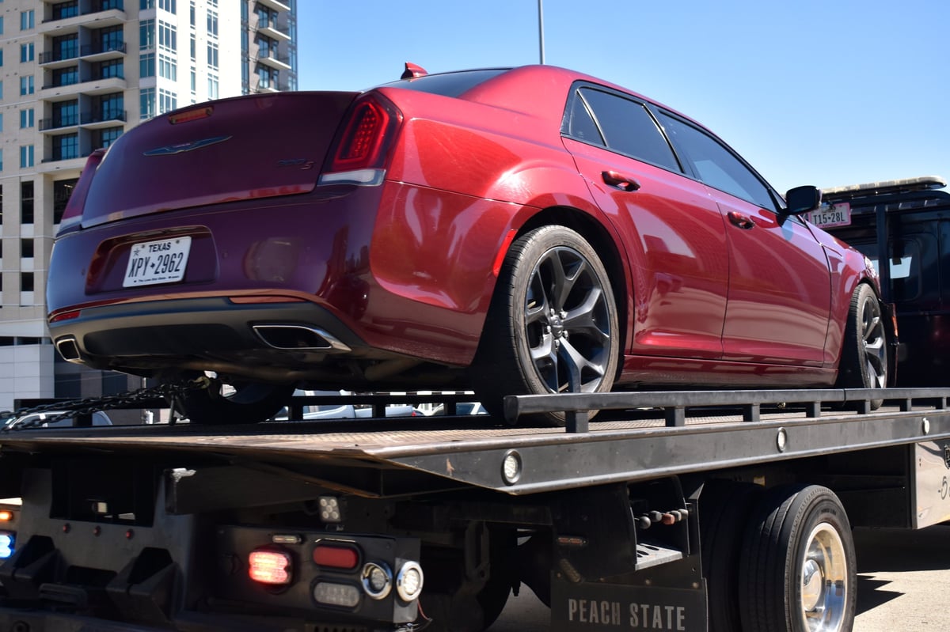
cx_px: 475
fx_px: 1227
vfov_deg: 28.9
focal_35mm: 46
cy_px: 316
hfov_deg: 42.3
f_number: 5
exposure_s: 1/1250
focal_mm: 31
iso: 400
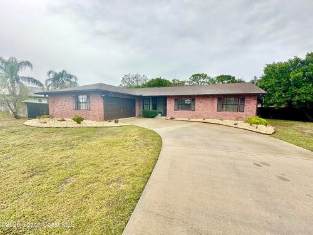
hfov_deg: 102.1
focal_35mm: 14
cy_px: 118
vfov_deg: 85.7
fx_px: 127
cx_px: 156
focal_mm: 2.22
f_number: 2.2
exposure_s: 1/296
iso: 40
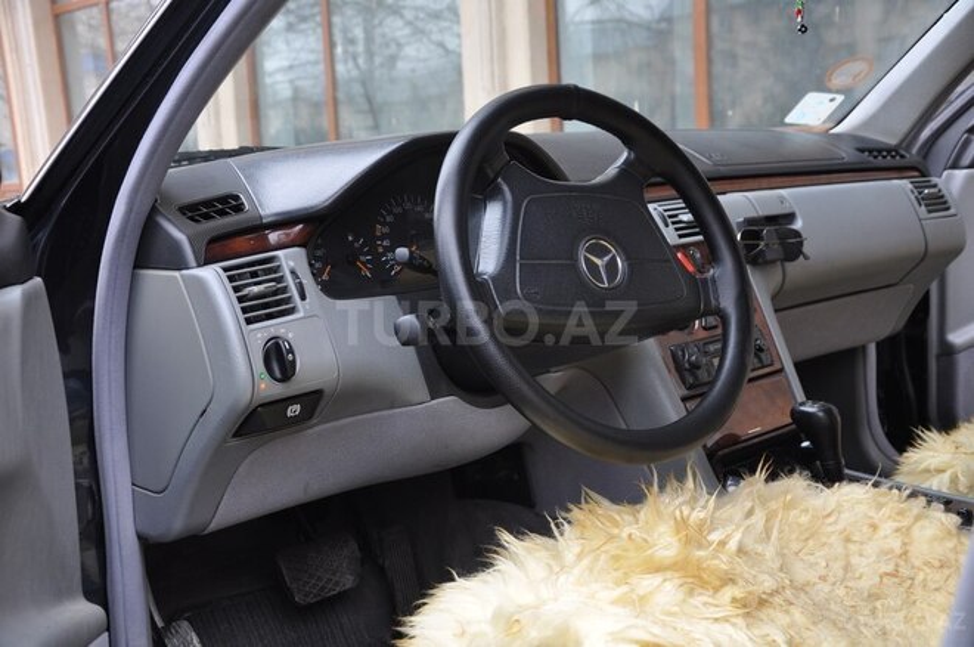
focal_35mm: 45
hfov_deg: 43.7
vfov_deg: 29.8
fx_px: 1216
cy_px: 324
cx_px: 487
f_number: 5.6
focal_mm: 30
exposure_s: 1/125
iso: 400
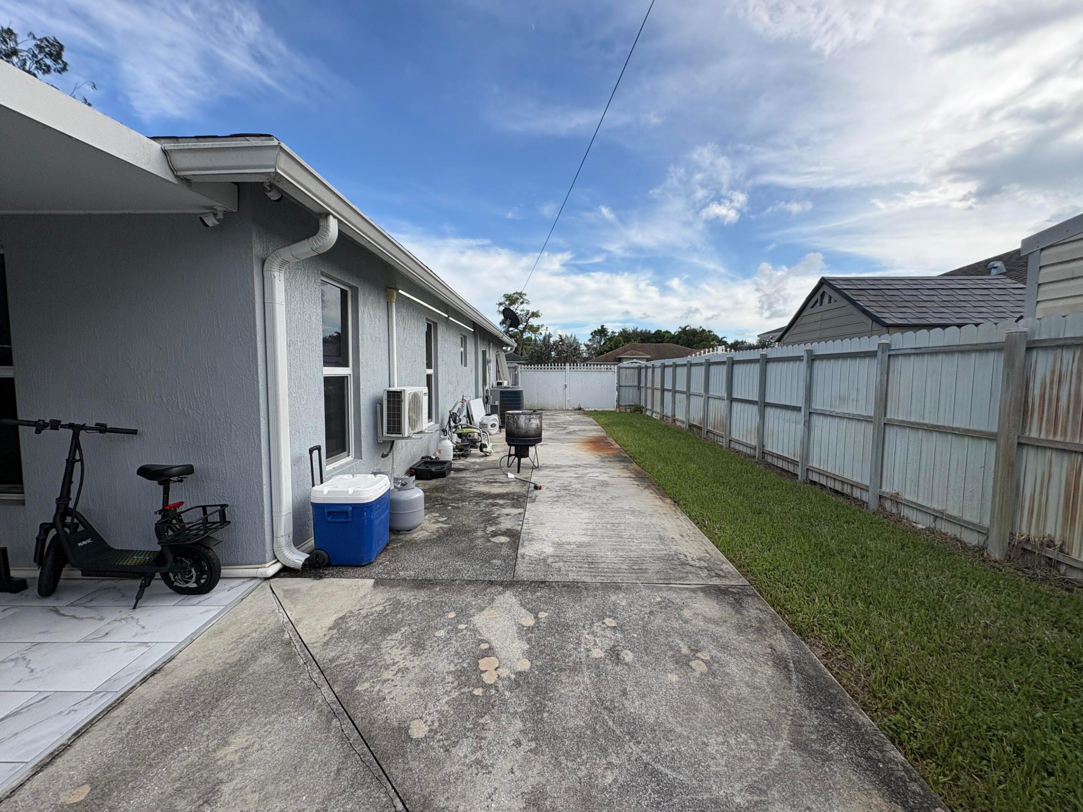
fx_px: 438
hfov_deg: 102.1
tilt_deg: -4.4
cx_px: 542
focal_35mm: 14
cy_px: 406
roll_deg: +0.3
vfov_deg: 85.7
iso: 50
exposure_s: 1/1198
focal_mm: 2.22
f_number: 2.2
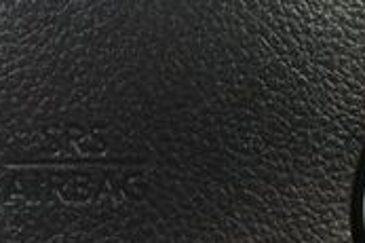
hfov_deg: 14.2
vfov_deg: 9.4
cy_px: -8
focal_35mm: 144
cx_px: 55
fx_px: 1459
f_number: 4
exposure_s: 1/125
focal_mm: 26
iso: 1250
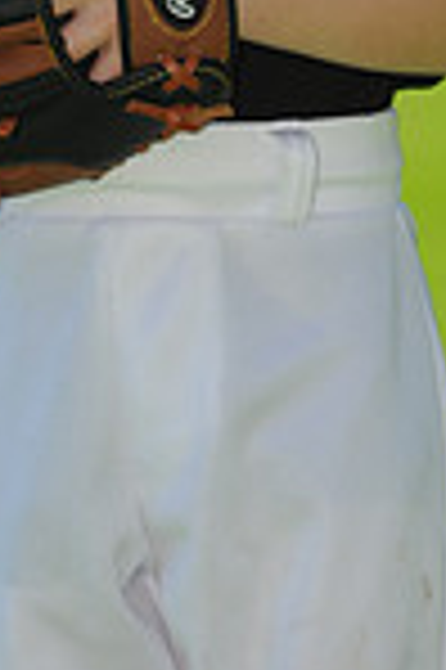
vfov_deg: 4.4
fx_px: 8717
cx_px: 149
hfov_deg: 2.9
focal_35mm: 468
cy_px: -292
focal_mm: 120
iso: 200
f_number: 4
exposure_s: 1/1250
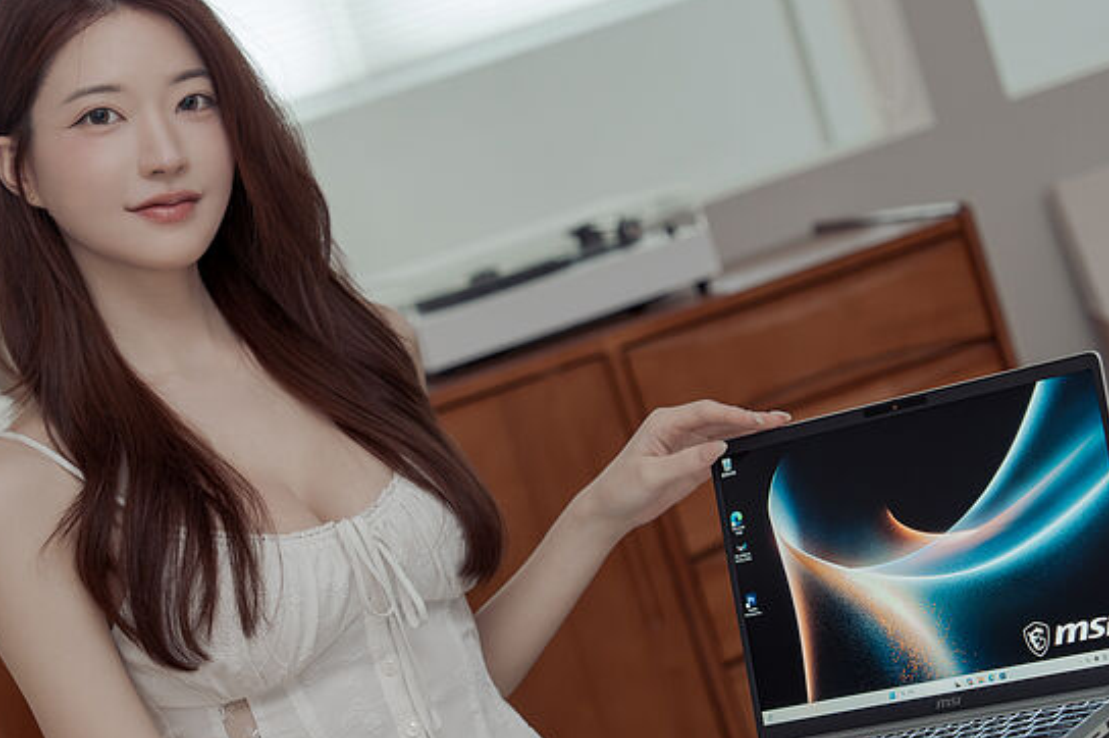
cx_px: 526
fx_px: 3479
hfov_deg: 18.1
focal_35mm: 113
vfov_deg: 12.1
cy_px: 476
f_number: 2.8
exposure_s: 1/80
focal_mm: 70
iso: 800
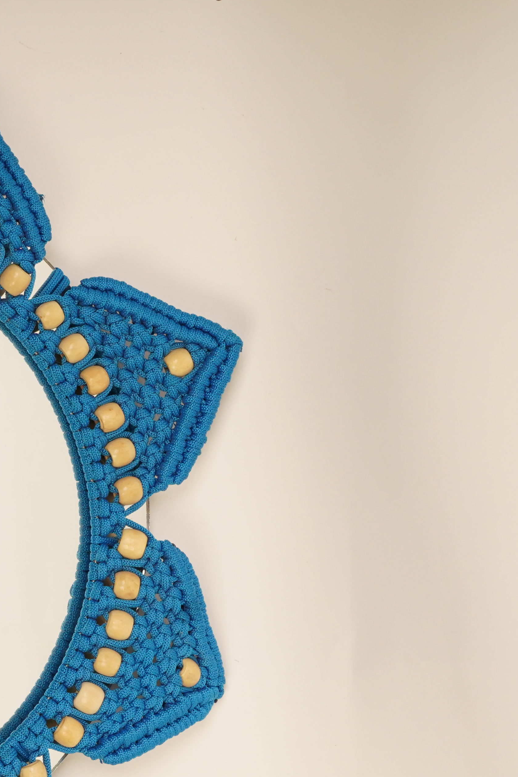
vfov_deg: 21.0
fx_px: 2093
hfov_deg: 13.9
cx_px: 4
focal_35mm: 97
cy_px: 506
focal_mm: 41
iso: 1600
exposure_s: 1/250
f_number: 14
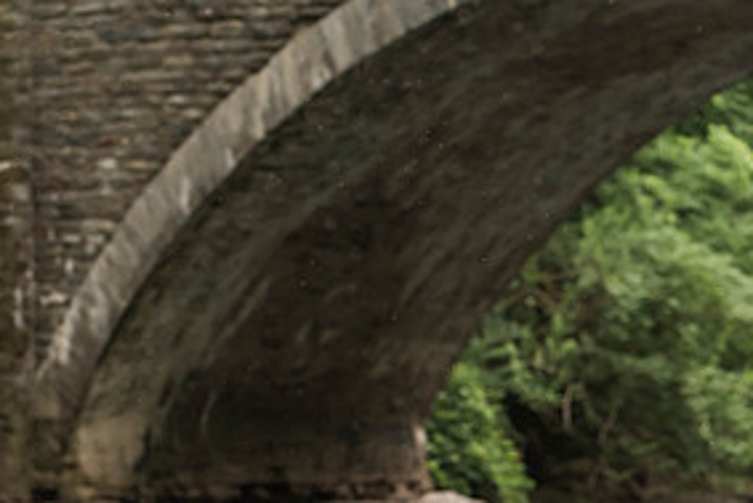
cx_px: 743
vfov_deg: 6.0
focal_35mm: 228
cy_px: 381
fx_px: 4771
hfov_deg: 9.0
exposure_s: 1/250
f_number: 4
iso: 1600
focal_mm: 110
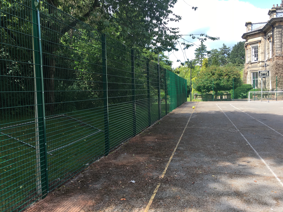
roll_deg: +1.2
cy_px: 106
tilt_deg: -1.8
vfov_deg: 48.2
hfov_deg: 61.7
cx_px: 142
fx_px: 237
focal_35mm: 29
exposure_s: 1/458
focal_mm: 4.15
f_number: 2.2
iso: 25
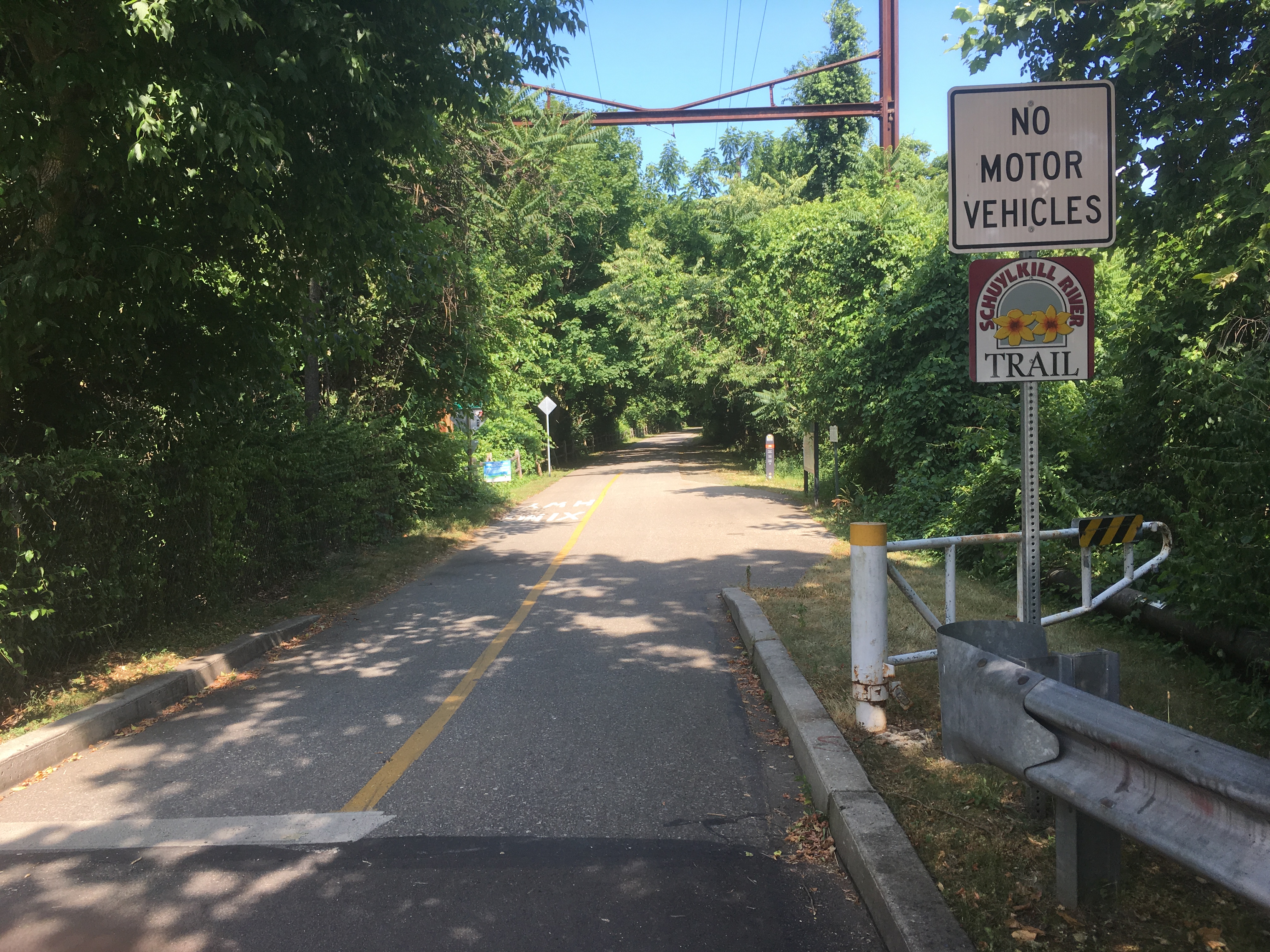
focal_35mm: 29
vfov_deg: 48.2
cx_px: 635
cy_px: 476
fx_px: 1064
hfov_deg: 61.7
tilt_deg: -4.5
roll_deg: +0.9
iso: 25
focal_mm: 4.15
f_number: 2.2
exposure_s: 1/377
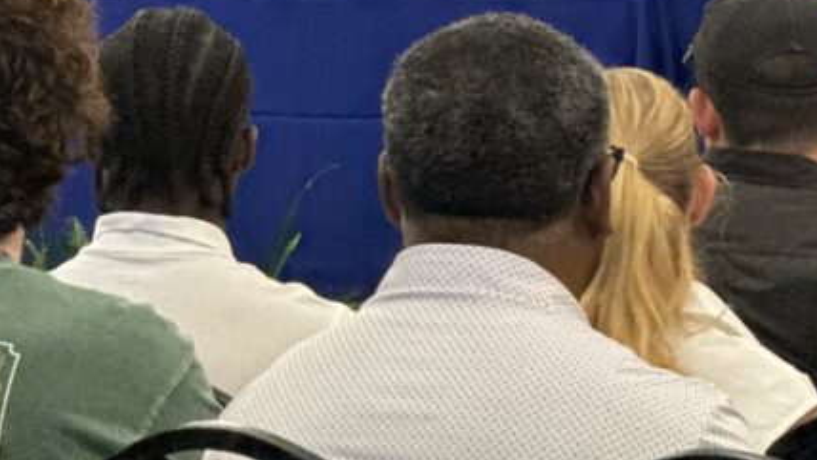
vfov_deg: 3.9
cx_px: 11
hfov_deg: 6.9
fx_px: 6782
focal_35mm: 313
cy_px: -258
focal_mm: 15.66
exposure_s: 1/40
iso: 1000
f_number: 2.8
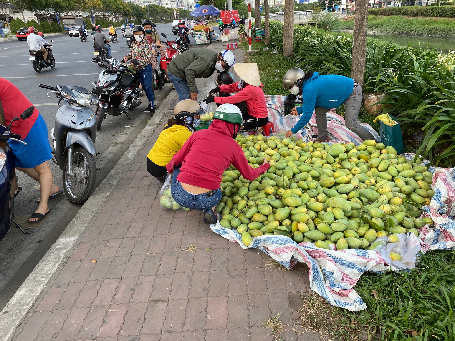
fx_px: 342
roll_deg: +5.0
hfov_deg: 67.3
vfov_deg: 53.1
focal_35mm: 26
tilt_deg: -23.5
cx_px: 228
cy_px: 170
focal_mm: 4.25
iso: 32
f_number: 1.8
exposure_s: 1/271
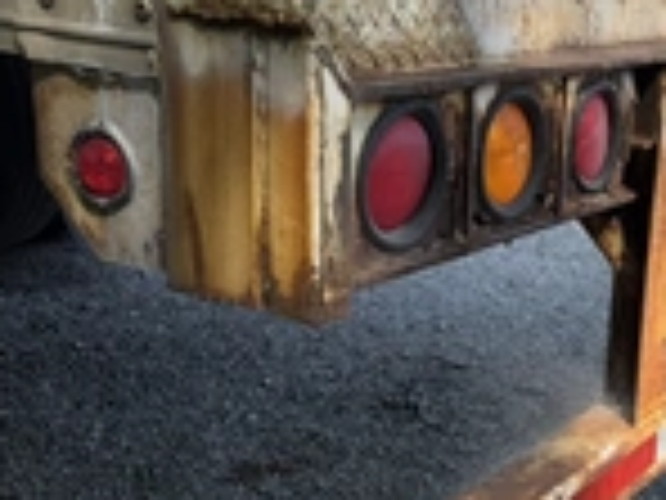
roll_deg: -2.8
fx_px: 1251
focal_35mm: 65
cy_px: 401
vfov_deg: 22.3
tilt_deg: -23.6
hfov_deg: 28.1
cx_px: 657
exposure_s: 1/1018
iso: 80
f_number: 1.78
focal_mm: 6.76
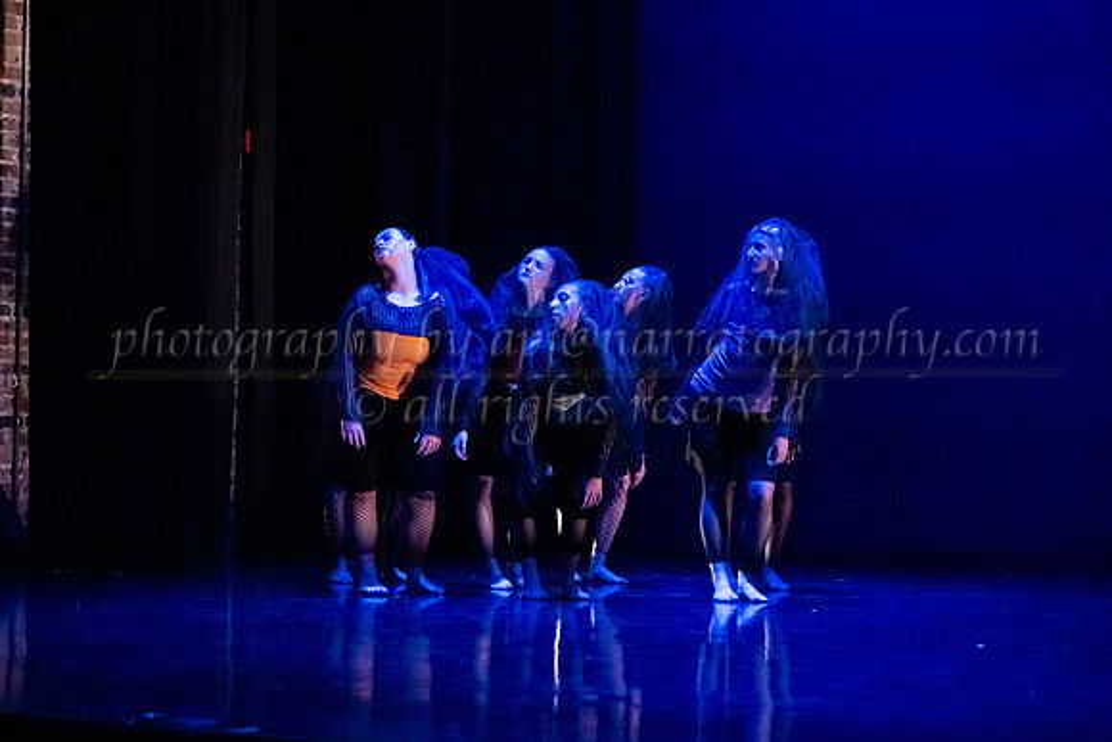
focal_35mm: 90
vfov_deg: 15.2
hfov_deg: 22.6
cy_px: 332
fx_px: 2785
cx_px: 465
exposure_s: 1/320
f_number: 3.5
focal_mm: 75
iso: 4000
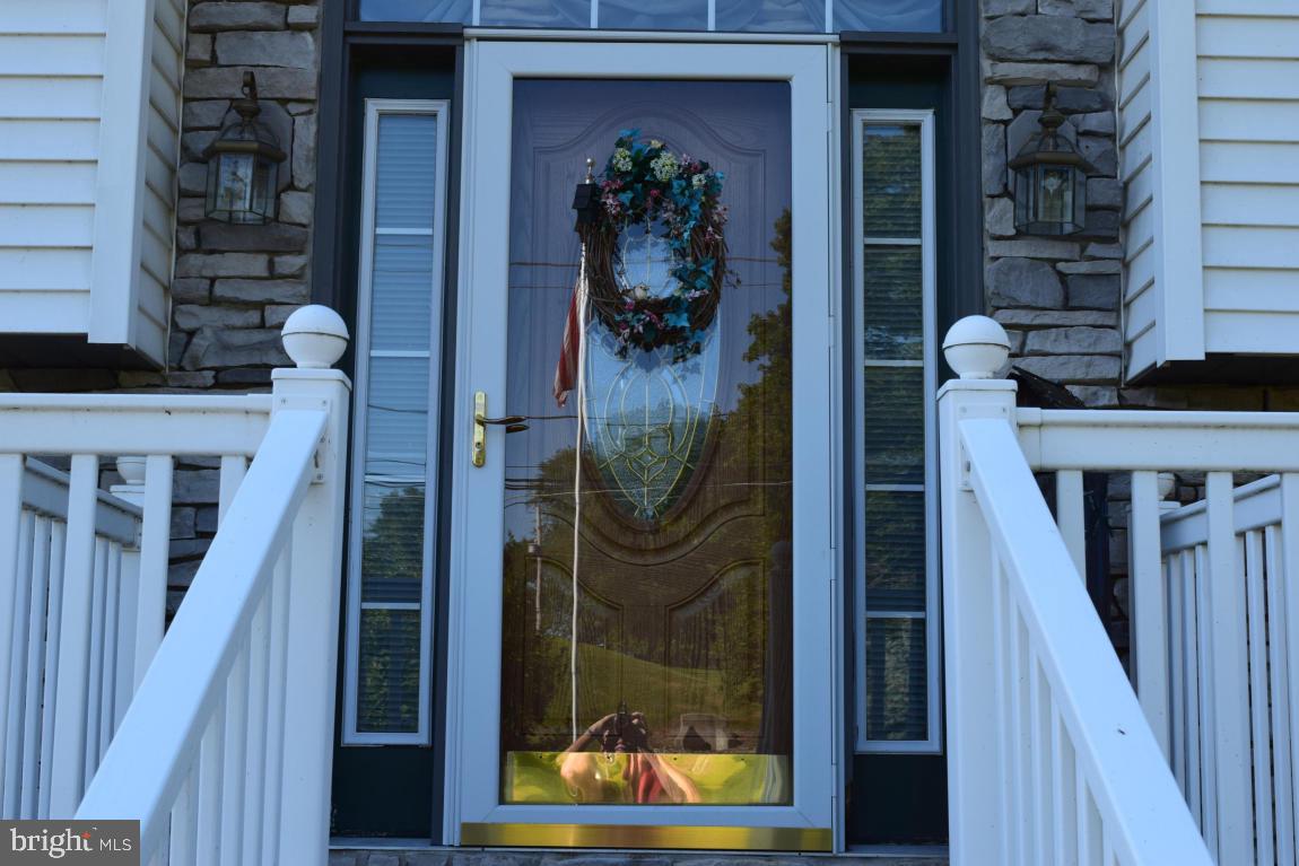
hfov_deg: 38.9
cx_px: 650
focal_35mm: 51
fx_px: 1840
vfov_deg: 26.5
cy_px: 433
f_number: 10
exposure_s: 1/250
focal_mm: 34
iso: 400
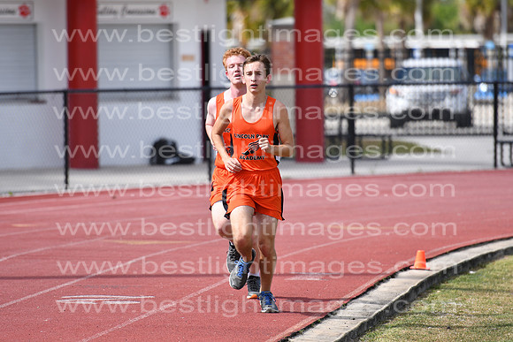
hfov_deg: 6.9
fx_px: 4276
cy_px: 171
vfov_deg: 4.6
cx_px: 256
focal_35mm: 300
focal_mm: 200
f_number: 4
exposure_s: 1/1000
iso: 100
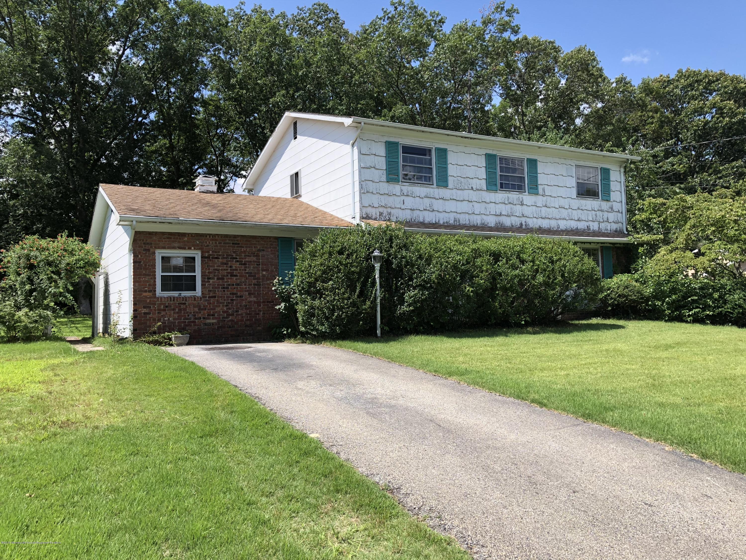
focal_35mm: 28
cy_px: 280
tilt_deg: +1.9
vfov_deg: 49.7
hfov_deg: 63.4
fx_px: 603
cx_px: 373
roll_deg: +0.3
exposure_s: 1/1333
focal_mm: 3.99
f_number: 1.8
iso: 20
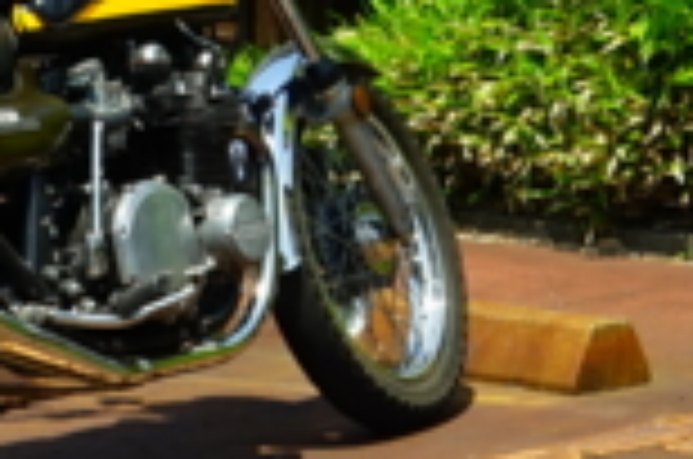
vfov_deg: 4.5
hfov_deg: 6.8
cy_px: -493
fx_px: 5801
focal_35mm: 302
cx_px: 364
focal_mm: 39
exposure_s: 1/200
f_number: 8
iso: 100
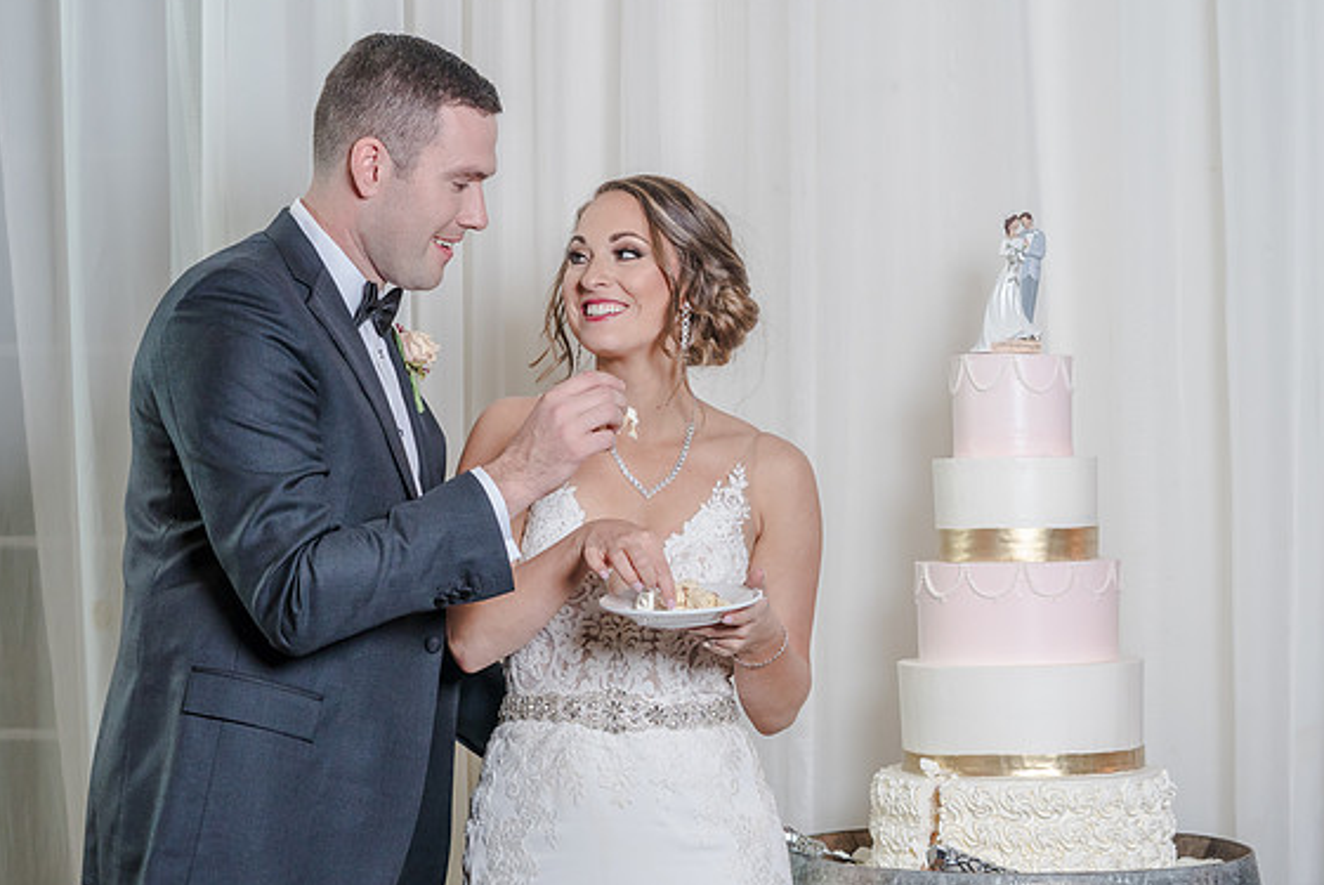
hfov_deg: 23.4
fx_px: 3202
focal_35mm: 87
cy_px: 423
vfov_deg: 15.7
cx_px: 658
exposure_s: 1/100
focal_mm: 72
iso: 2000
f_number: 5.6
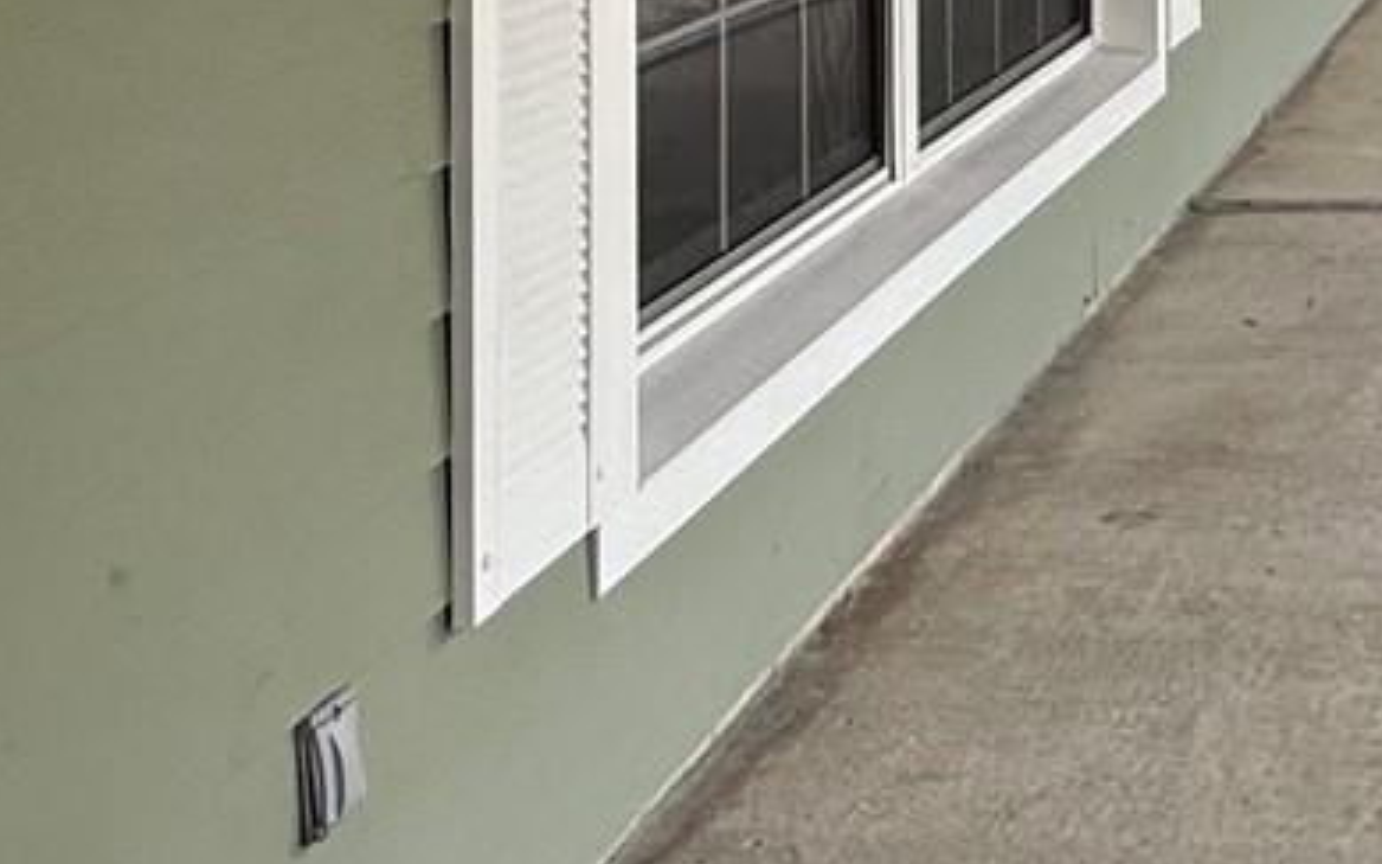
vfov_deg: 18.7
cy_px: -437
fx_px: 2297
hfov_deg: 29.0
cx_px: 1648
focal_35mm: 61
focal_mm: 2.22
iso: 50
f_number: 2.2
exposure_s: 1/221
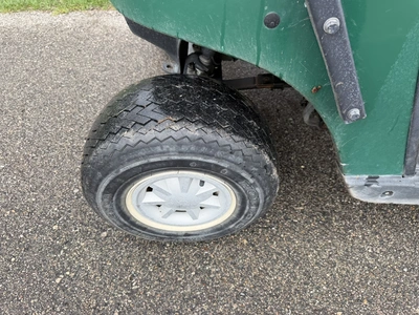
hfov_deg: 71.6
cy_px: 158
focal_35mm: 24
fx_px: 291
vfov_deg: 56.8
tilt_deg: -47.5
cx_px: 210
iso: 80
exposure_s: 1/559
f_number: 1.78
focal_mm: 6.76
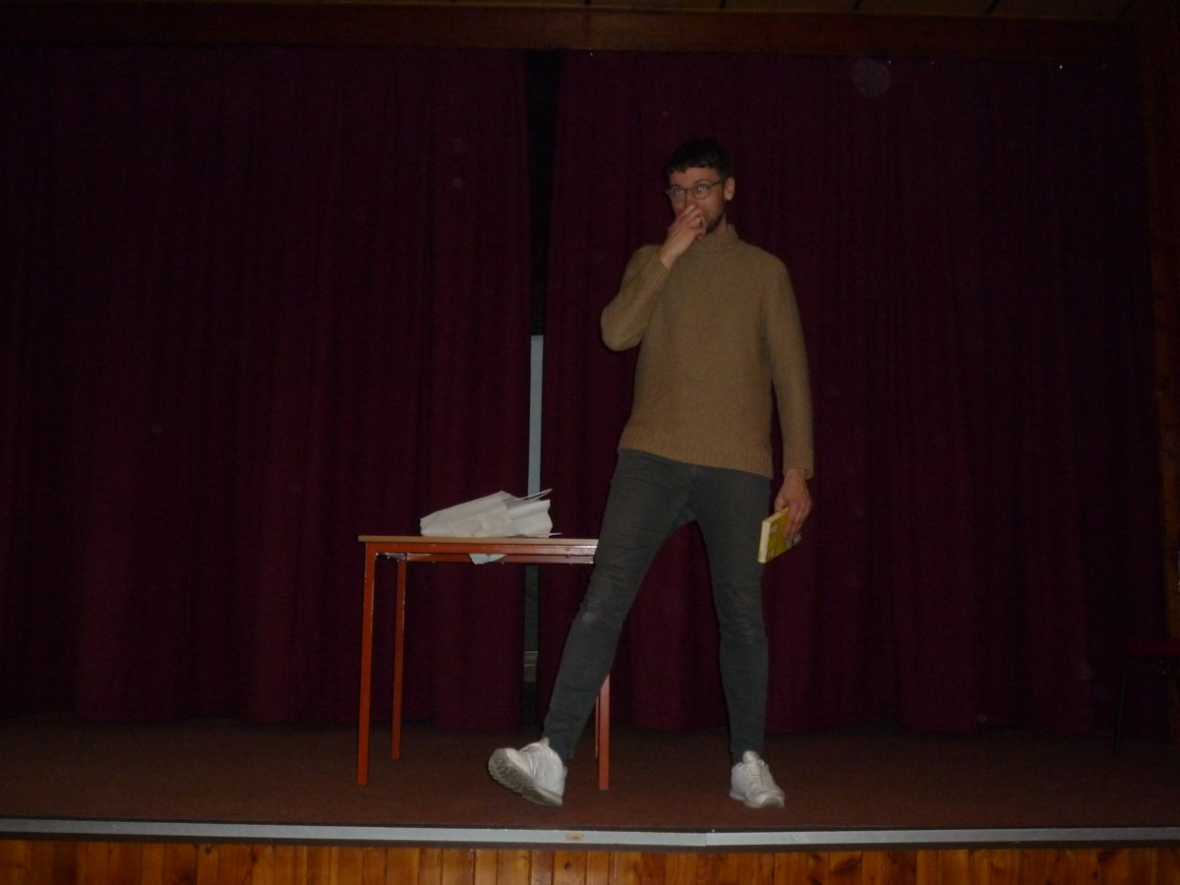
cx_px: 590
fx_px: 1329
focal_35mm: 39
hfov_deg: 47.9
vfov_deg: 36.8
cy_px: 442
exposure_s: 1/125
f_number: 4
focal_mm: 6.8
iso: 400
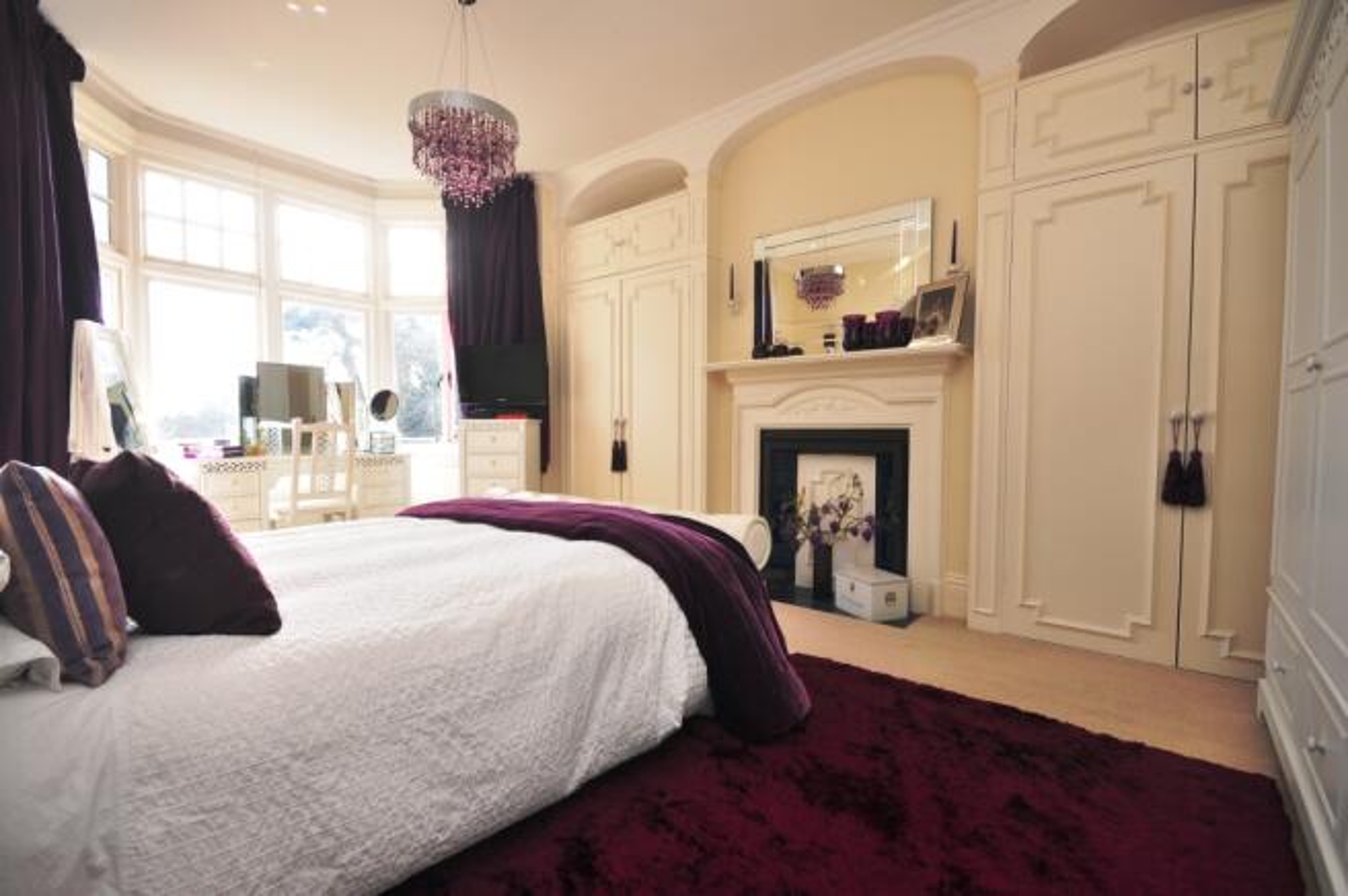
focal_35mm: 15
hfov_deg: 100.4
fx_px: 561
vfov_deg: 77.2
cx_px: 674
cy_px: 448
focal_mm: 10
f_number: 8
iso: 200
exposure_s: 1/30
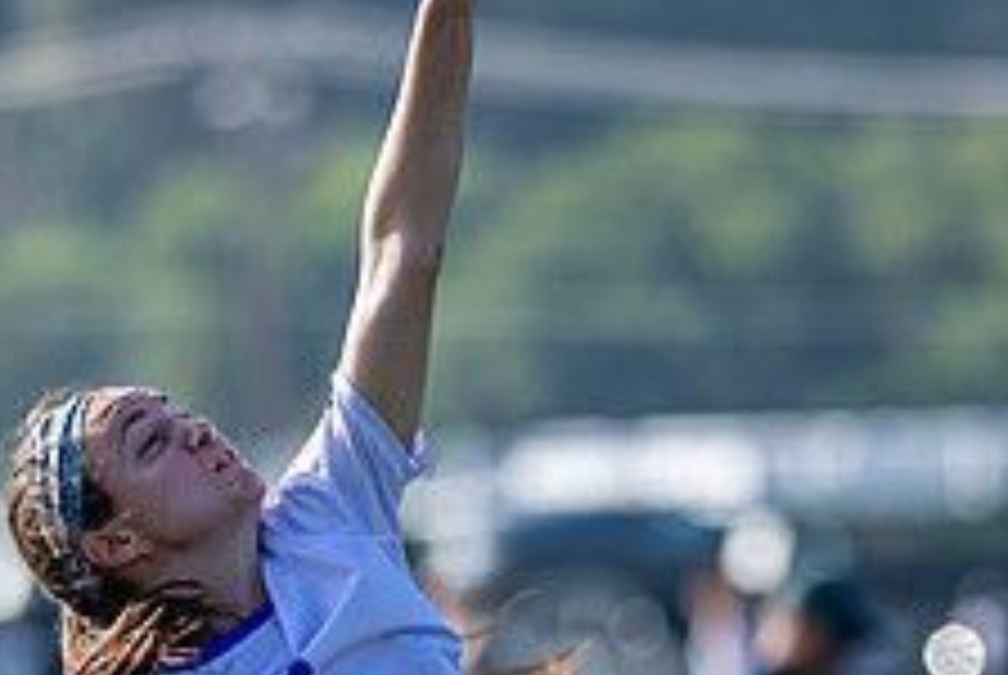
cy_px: 834
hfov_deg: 3.0
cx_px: 422
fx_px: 19513
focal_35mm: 696
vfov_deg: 2.0
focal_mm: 190
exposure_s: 1/2500
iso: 280
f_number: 3.2
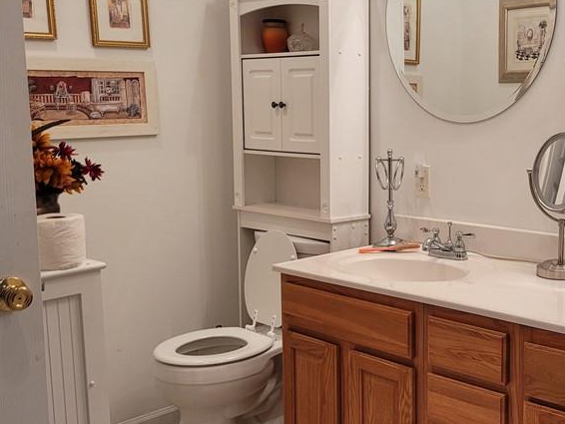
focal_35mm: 47
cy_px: 213
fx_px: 767
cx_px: 428
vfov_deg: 30.9
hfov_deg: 39.3
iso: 125
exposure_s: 1/120
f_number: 1.8
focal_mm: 5.4
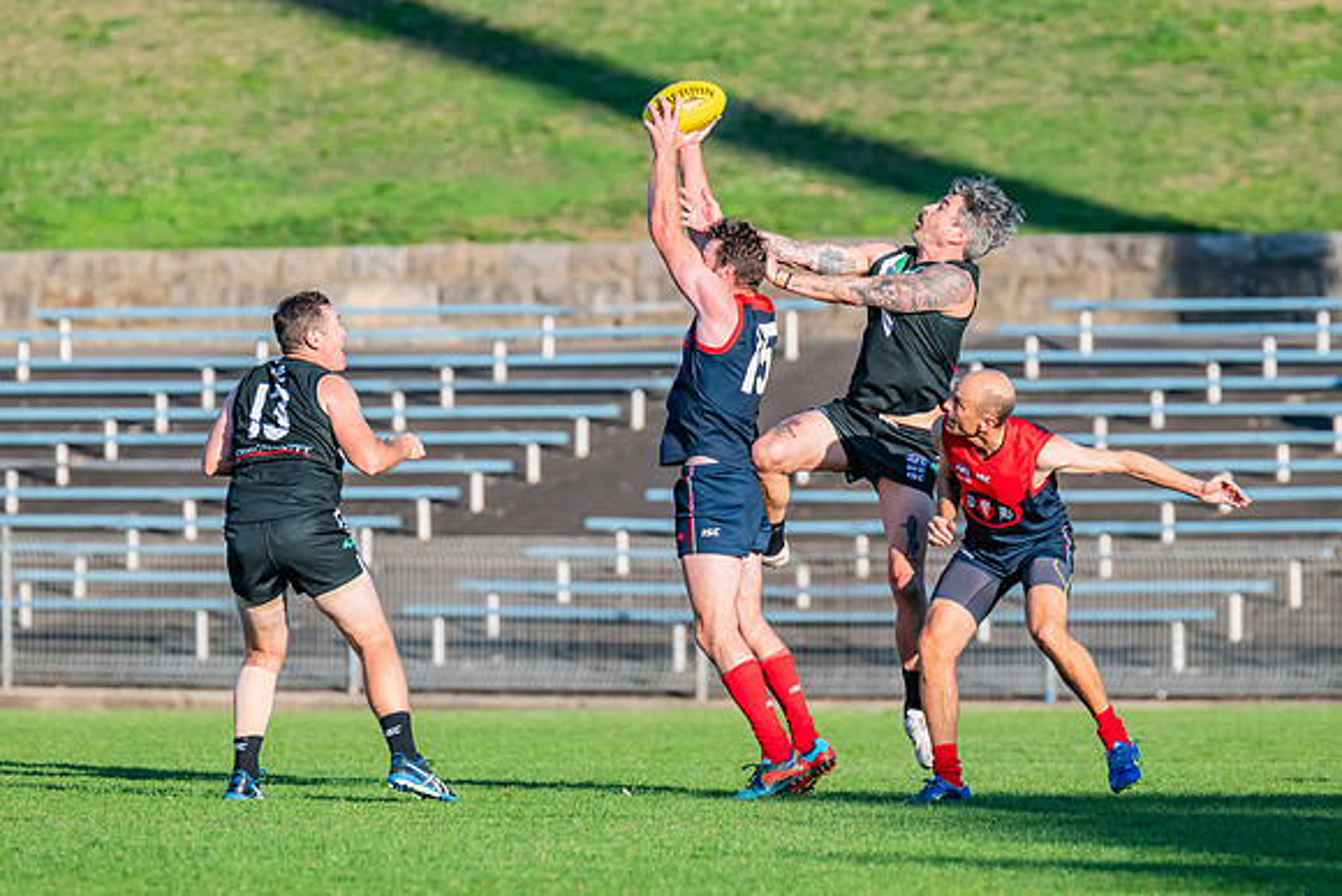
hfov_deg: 4.0
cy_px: 409
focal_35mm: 518
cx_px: 640
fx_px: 19324
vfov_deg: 2.7
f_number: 7.1
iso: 800
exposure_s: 1/1600
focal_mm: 420
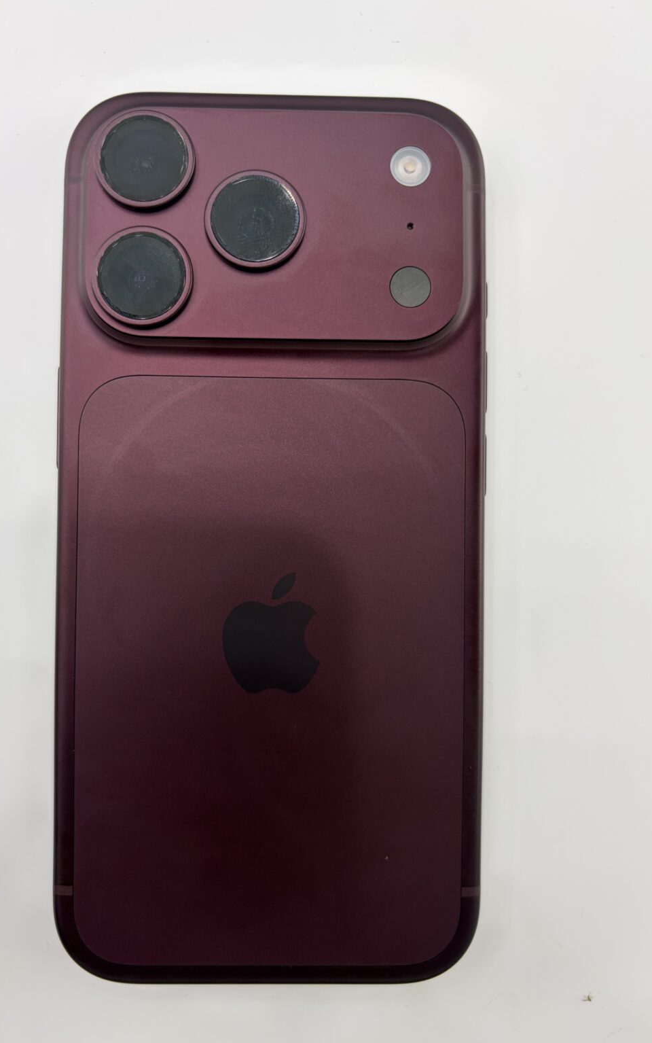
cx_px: 282
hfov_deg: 44.5
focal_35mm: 28
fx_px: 796
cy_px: 518
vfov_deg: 66.5
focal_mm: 5.96
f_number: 1.6
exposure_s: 1/100
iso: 50
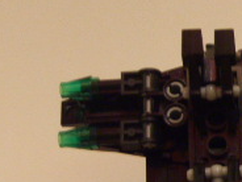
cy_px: 145
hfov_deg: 14.8
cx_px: 384
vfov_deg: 12.1
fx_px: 853
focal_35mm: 122
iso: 140
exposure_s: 1/1.43
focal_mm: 5.8
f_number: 2.8
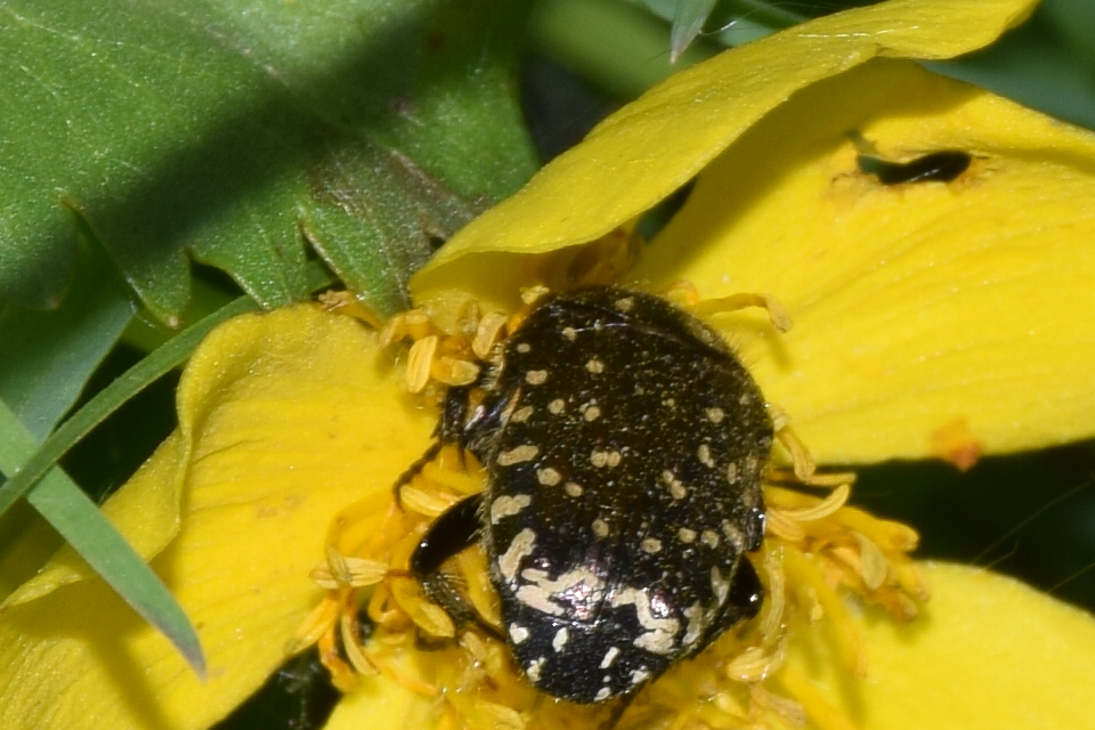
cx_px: 548
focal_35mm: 210
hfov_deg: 9.8
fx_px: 6387
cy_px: 365
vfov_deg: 6.5
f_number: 13
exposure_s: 1/160
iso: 100
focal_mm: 140
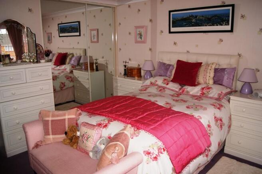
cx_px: 131
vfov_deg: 47.9
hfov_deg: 67.4
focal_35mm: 27
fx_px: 196
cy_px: 87
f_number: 5
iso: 100
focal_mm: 18
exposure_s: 1/160
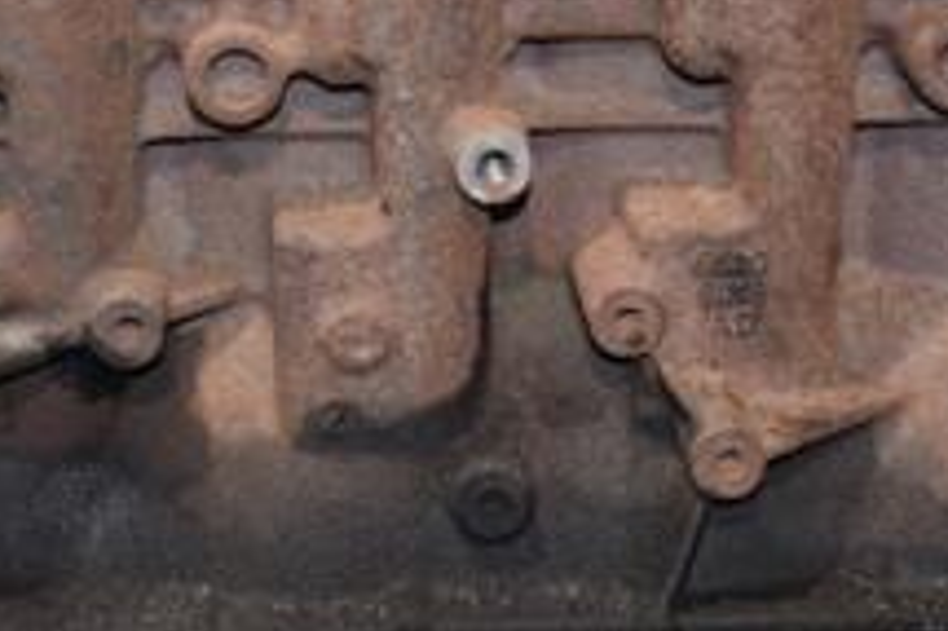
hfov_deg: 15.3
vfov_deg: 10.2
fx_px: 3526
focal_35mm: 134
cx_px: 397
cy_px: 216
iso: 800
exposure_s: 1/60
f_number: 5
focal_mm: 32
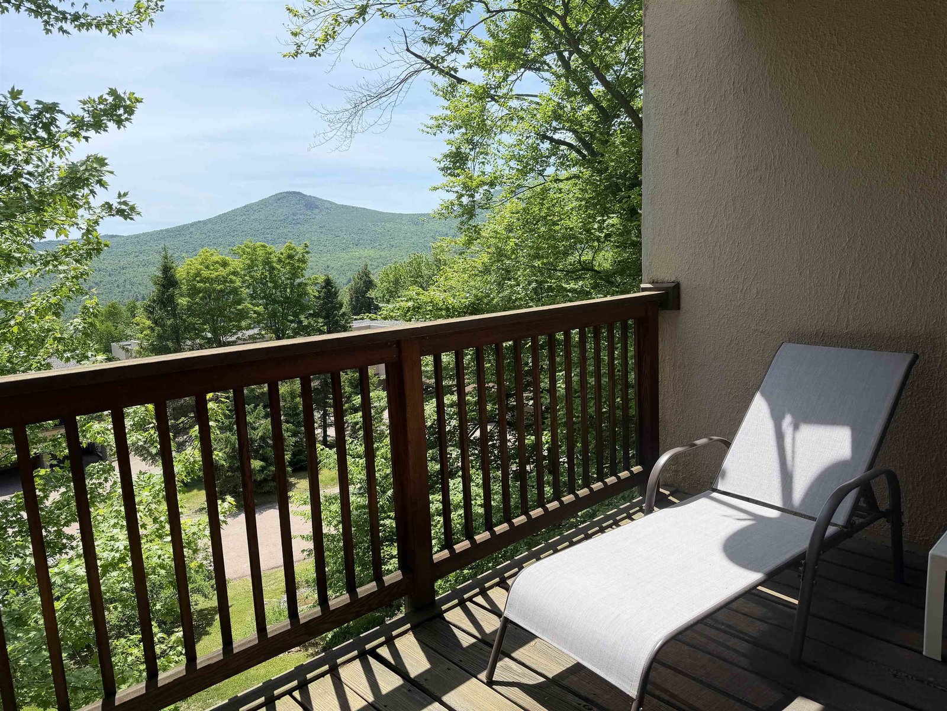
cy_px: 356
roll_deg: +2.8
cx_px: 474
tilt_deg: -9.1
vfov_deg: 56.8
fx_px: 657
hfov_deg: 71.6
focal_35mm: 24
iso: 80
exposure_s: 1/2907
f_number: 1.78
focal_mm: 6.76
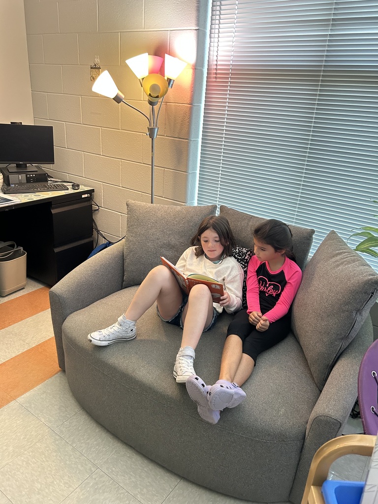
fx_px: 379
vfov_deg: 67.3
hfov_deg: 53.1
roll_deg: -4.9
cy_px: 252
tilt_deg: -22.2
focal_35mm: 26
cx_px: 189
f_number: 1.5
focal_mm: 5.7
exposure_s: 1/60
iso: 250
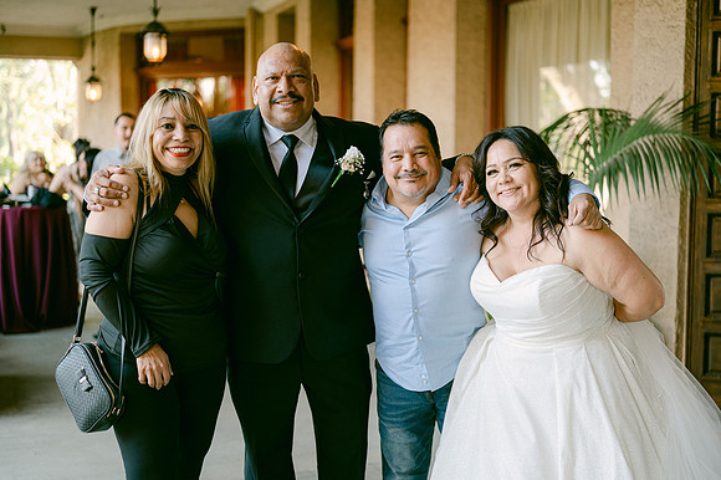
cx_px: 360
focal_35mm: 51
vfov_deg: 26.5
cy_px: 240
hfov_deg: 39.0
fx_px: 1018
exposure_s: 1/125
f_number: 2
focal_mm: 50
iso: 250
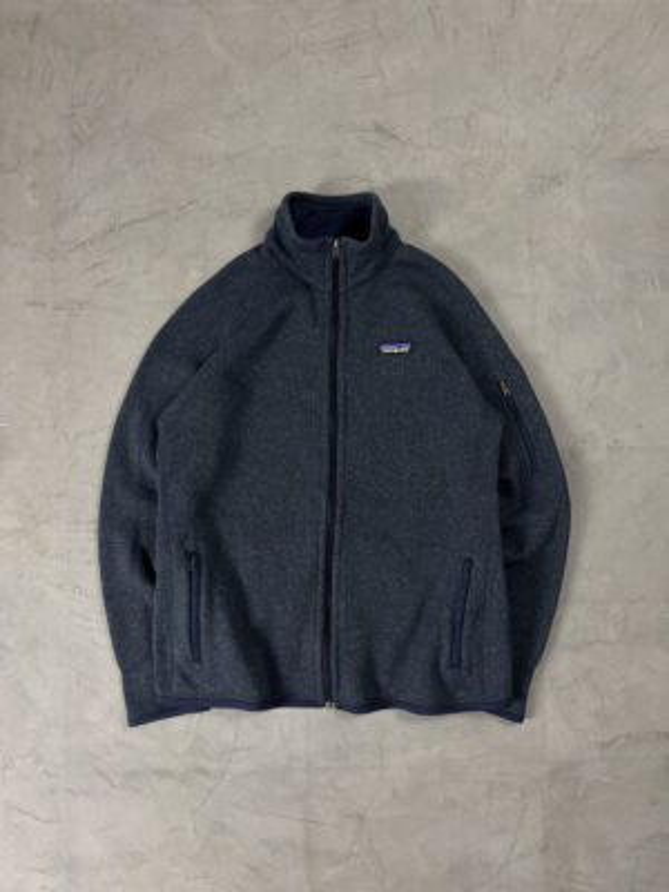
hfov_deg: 56.8
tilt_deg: -86.8
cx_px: 334
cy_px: 446
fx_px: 618
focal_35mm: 24
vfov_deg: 71.6
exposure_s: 1/60
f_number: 1.78
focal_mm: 6.76
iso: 160
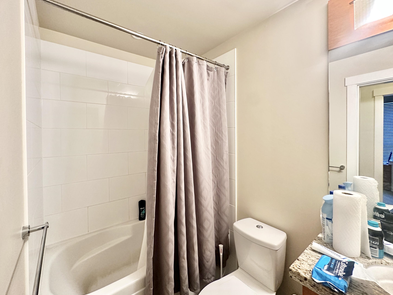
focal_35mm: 15
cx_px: 183
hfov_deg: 98.0
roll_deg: +0.4
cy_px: 138
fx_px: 170
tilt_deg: -0.2
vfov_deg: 81.6
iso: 400
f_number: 2.2
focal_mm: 2.22
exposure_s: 1/60
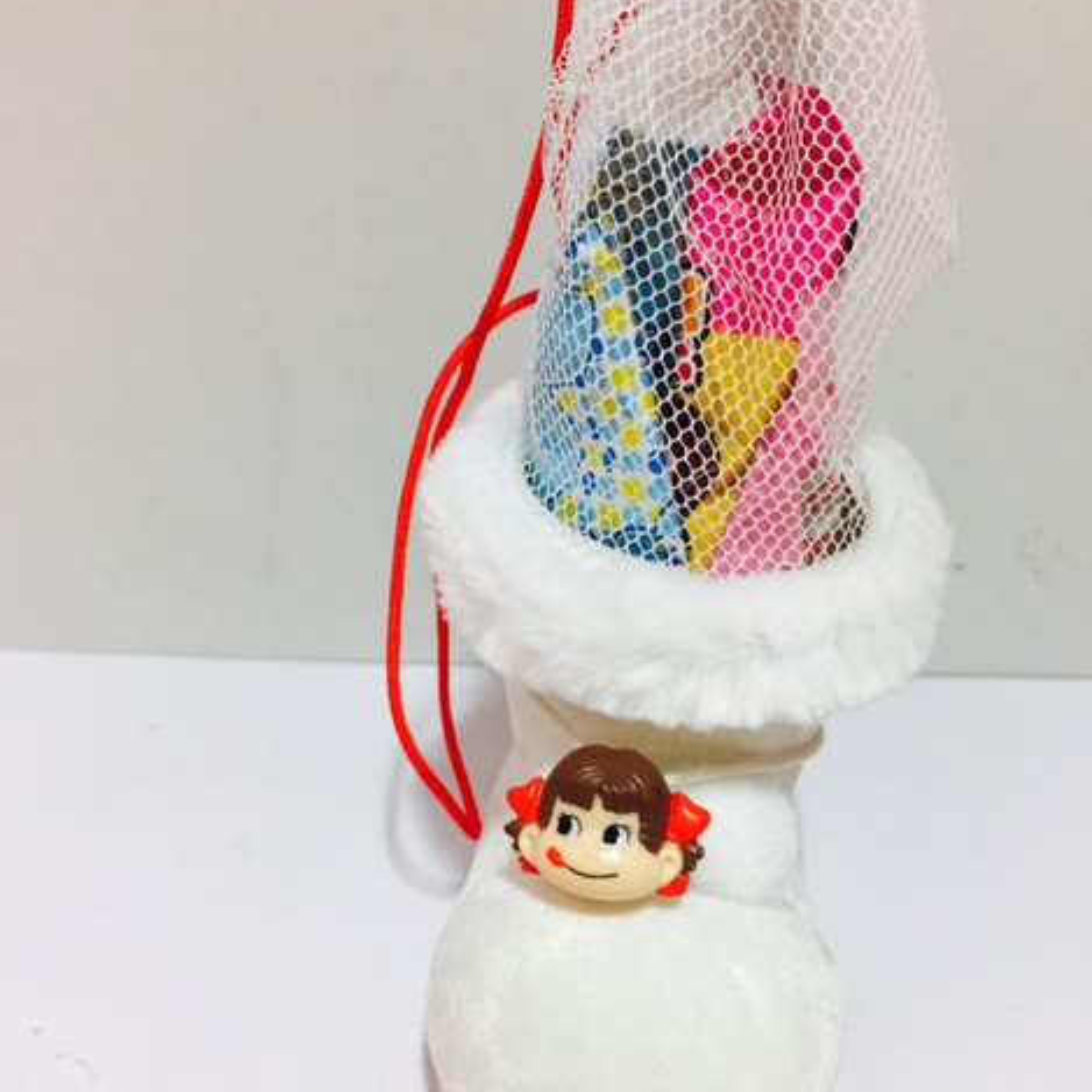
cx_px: 540
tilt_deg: -17.6
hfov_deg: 47.2
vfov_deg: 47.2
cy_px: 533
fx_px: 1249
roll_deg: -0.1
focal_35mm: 35
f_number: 2.2
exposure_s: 1/33
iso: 80
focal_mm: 4.15
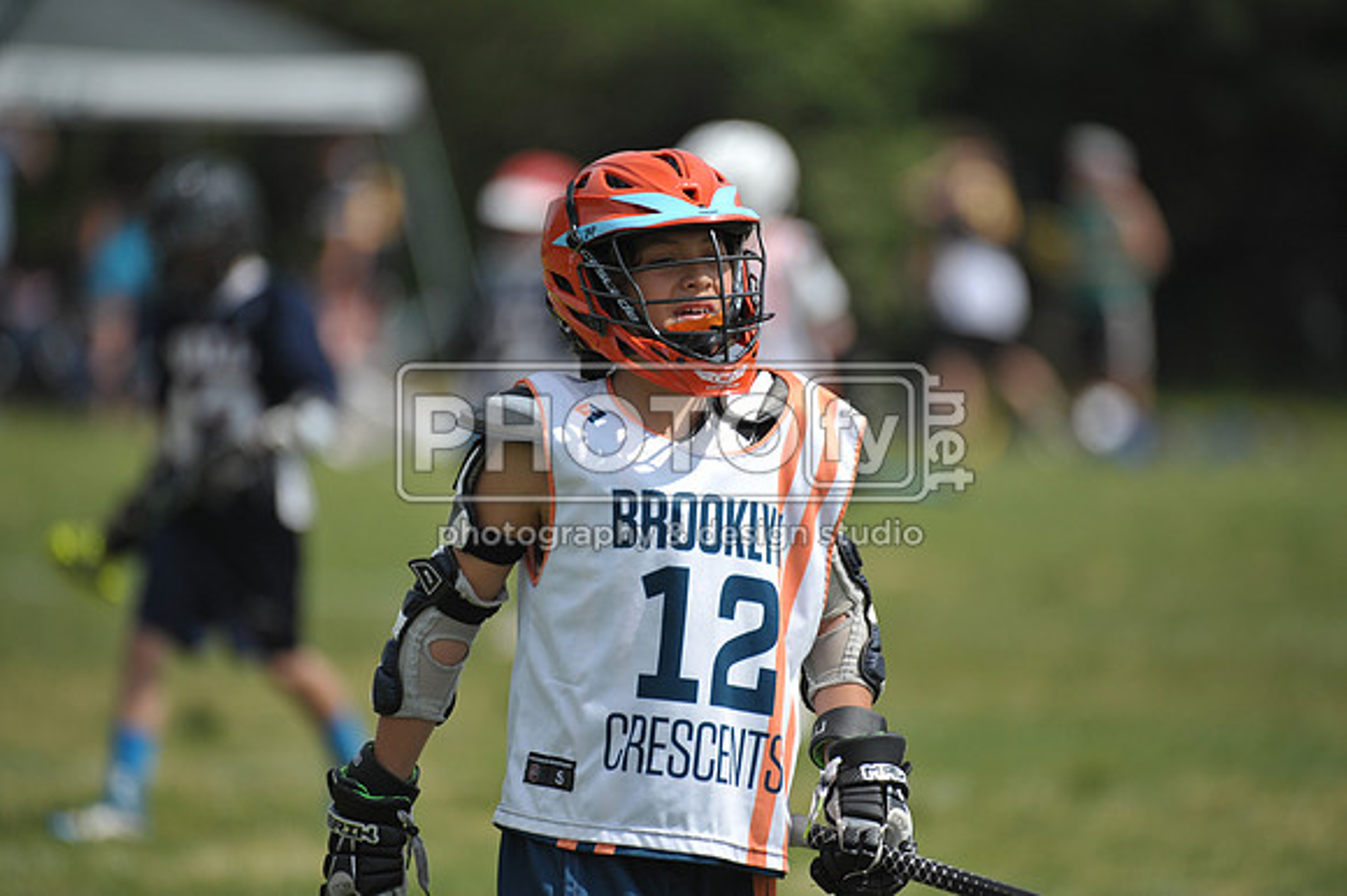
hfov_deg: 5.2
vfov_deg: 3.4
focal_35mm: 400
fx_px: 14958
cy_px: 448
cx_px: 674
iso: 640
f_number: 4
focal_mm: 400
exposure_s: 1/4000
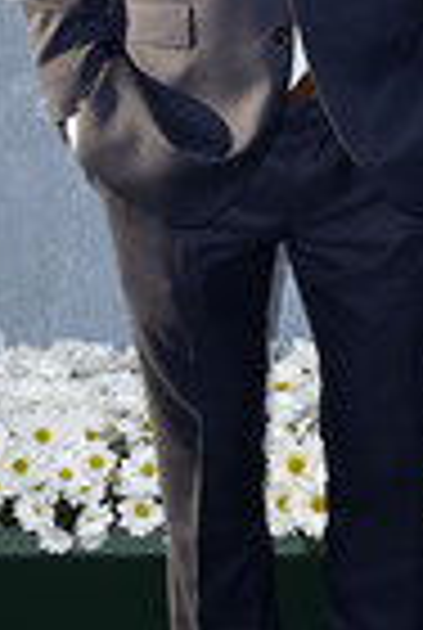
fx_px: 1999
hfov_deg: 12.1
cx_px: 268
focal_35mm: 114
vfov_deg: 17.8
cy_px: 130
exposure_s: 1/250
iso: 320
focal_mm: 40
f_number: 6.3
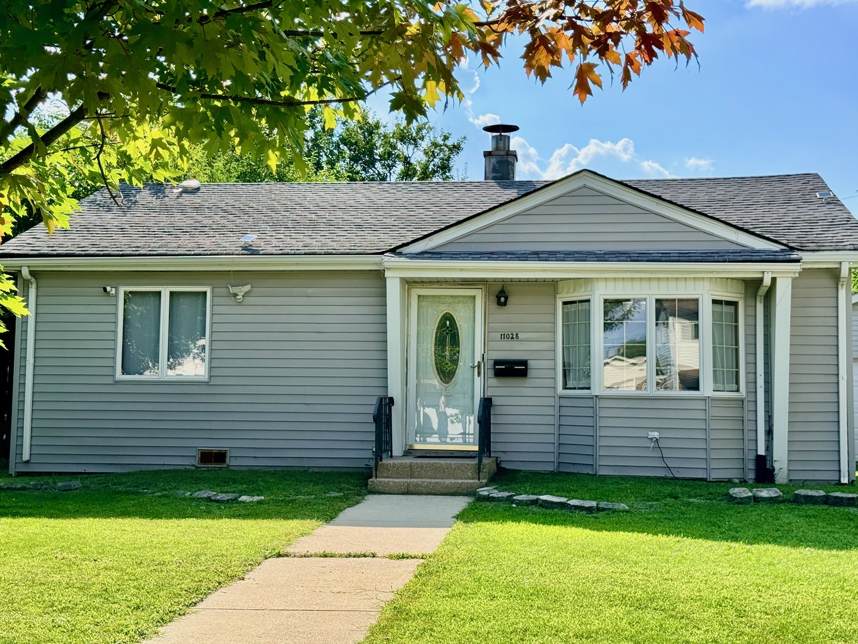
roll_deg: -1.2
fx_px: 1190
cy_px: 322
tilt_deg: +4.4
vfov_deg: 30.3
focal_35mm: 48
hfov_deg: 39.7
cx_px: 429
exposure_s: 1/4329
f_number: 1.78
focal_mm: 6.76
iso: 100
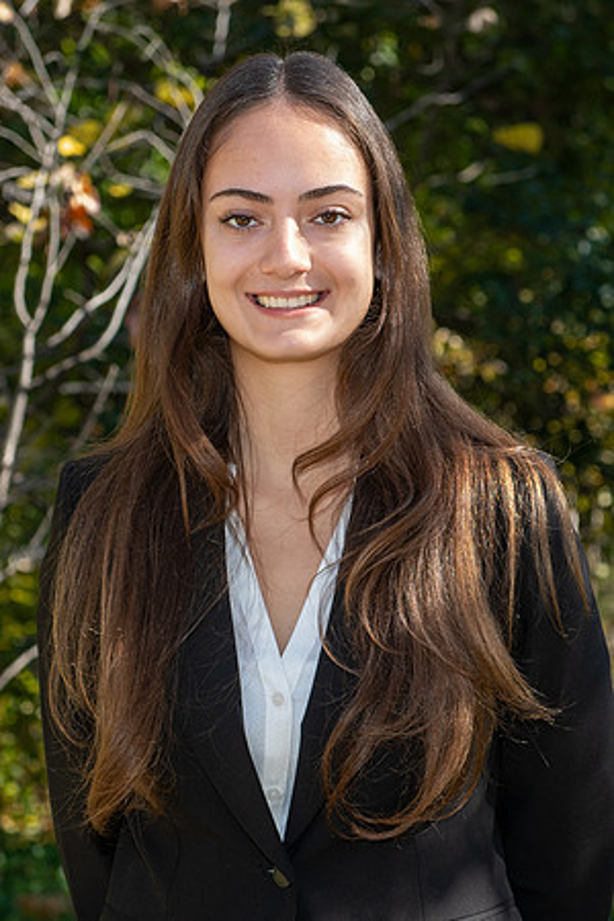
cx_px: 336
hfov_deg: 10.5
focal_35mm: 130
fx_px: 3331
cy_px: 507
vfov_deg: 15.7
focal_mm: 70
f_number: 5.6
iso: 400
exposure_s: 1/125
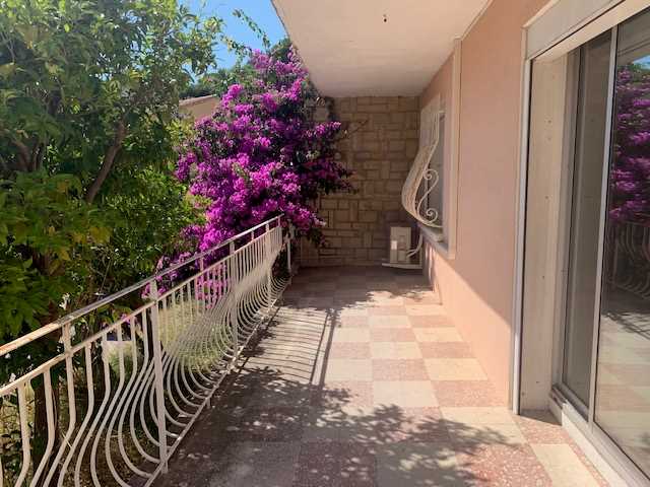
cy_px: 244
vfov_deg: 53.1
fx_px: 488
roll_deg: +0.1
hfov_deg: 67.3
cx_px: 325
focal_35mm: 26
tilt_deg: -6.6
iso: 25
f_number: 1.8
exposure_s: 1/1845
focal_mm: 4.25
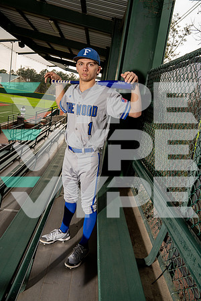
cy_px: 150
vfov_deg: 65.5
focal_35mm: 28
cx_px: 100
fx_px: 234
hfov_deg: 46.4
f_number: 6.3
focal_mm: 28
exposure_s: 1/250
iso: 640
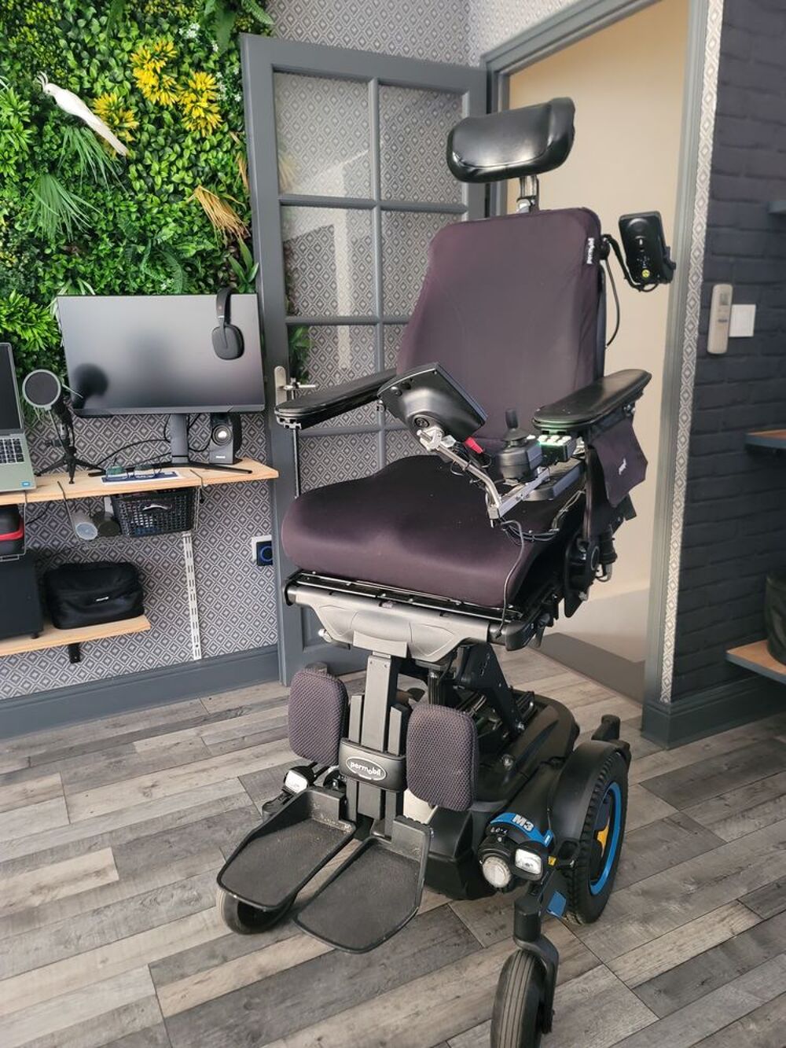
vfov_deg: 69.4
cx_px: 393
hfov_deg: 54.9
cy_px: 524
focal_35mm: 25
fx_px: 757
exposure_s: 1/25
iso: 800
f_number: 1.8
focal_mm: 7
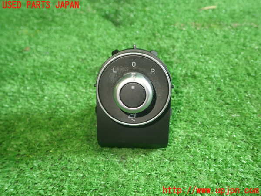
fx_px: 226
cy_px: 98
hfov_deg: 60.0
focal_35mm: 30
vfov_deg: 46.8
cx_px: 130
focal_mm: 5.4
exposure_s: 1/30
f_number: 2.3
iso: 200
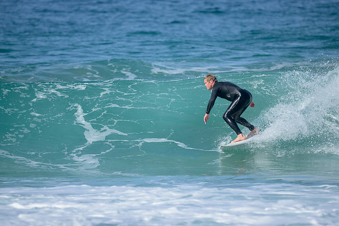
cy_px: 113
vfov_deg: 1.7
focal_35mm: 800
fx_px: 7535
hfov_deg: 2.6
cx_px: 170
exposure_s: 1/2500
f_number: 6.3
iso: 450
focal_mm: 800
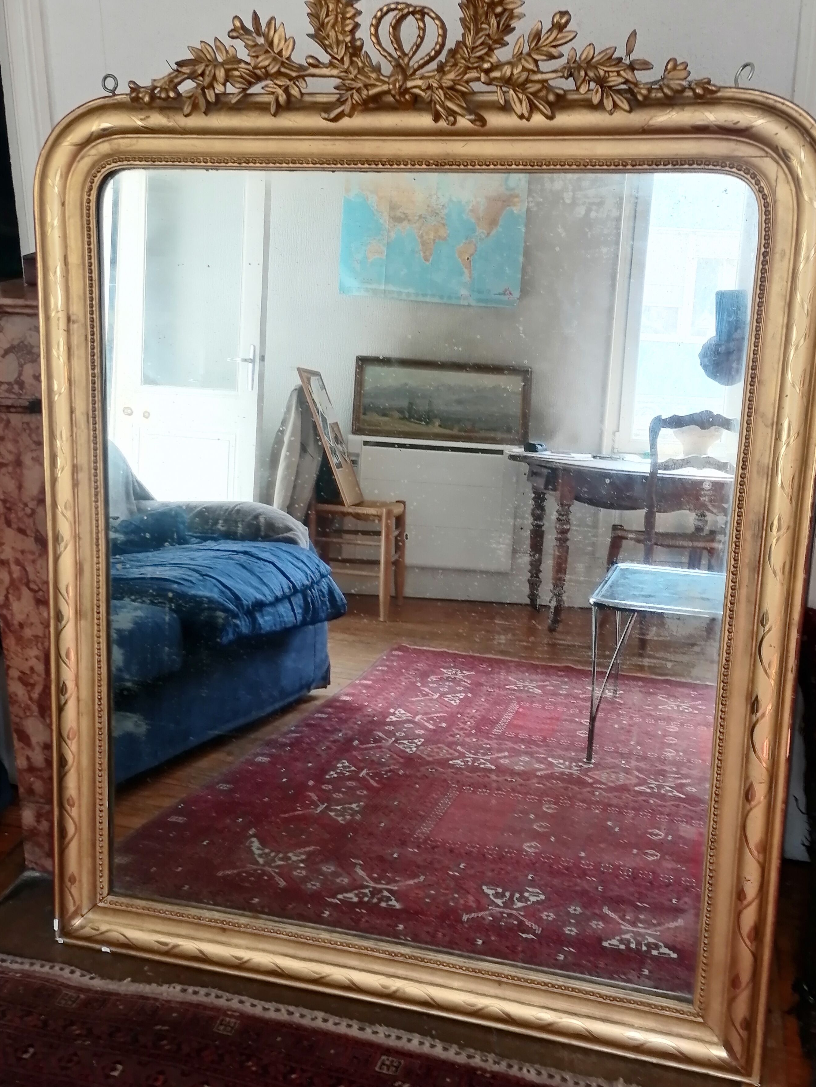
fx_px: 1131
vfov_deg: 51.3
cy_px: 521
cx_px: 417
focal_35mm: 36
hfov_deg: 39.7
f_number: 1.8
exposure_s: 1/50
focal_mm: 5.3
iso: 80
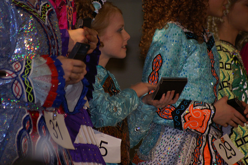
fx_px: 2892
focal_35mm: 420
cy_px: 82
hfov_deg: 4.9
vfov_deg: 3.3
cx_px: 124
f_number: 5.6
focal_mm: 280
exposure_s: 1/125
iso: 400
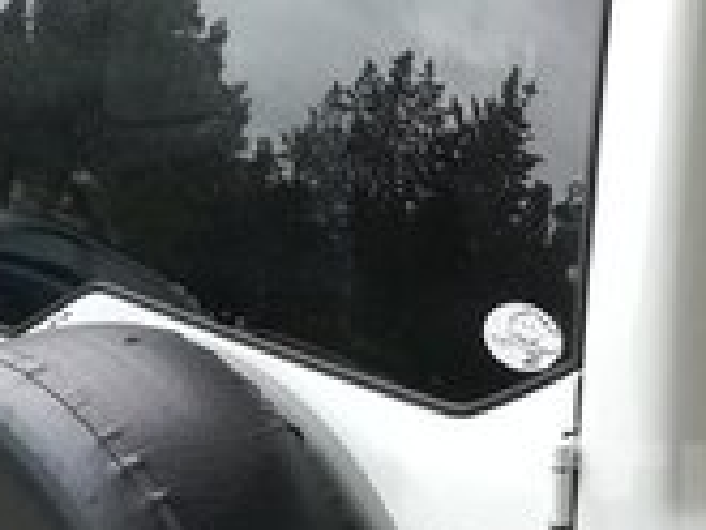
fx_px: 2123
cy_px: 506
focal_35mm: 104
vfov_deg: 14.1
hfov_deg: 17.3
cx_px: 1010
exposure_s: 1/50
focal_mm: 3.83
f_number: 2.2
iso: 50
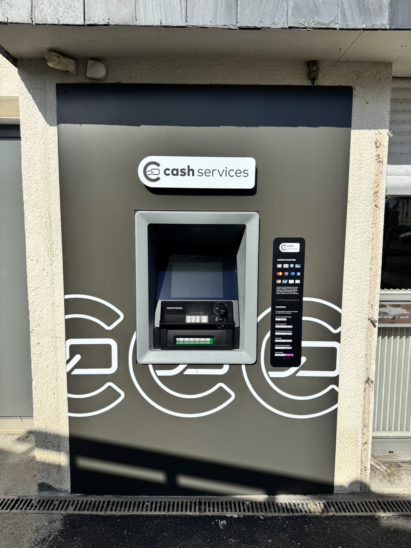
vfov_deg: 71.6
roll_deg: -0.3
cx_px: 206
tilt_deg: -6.2
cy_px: 274
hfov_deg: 56.8
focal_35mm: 24
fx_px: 380
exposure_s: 1/6410
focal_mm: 6.76
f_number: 1.78
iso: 80
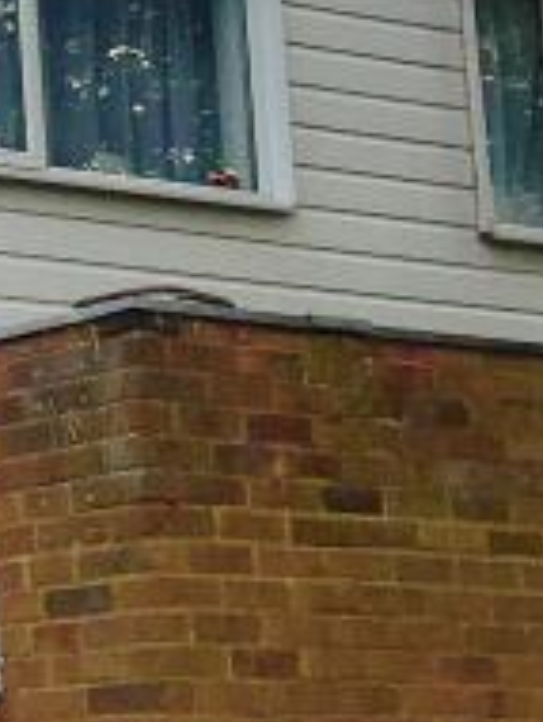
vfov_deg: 12.6
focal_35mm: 156
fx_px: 3255
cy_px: 353
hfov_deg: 8.5
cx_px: -843
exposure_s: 1/962
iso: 25
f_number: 2.2
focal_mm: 4.15
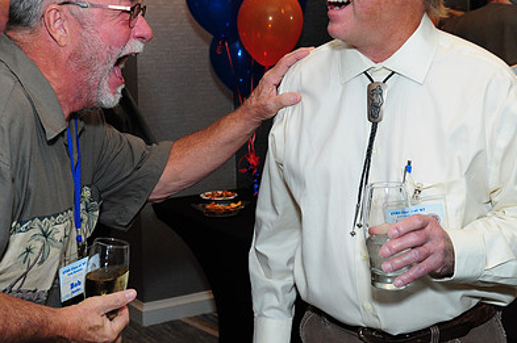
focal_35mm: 60
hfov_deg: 33.5
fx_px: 857
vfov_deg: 22.5
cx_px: 214
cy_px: 97
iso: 500
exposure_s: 1/60
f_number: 5
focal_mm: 27
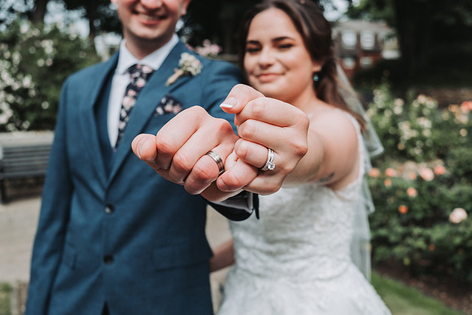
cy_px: 158
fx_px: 459
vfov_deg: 37.9
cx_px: 236
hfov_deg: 54.4
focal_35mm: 35
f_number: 3.6
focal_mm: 23.3
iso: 200
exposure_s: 1/950
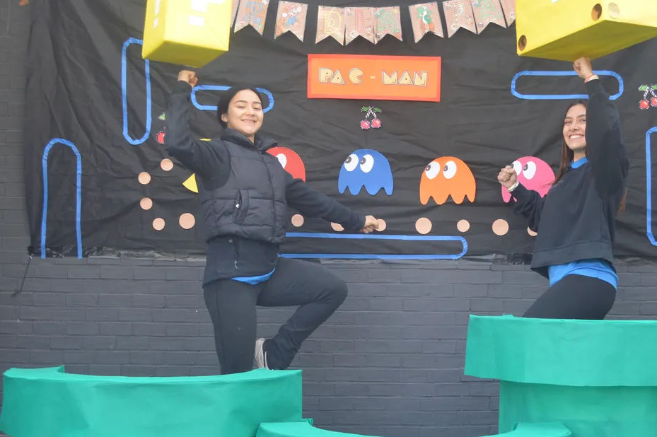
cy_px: 233
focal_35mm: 55
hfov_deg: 36.2
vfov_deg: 24.6
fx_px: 1003
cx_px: 387
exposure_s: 1/80
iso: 400
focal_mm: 24
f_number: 4.5
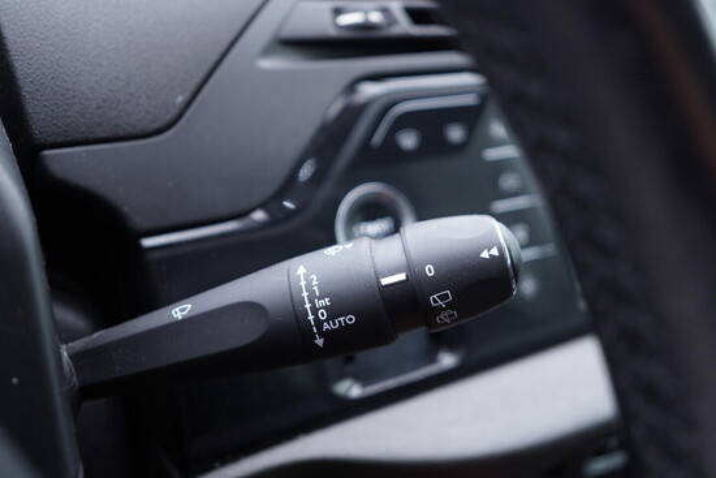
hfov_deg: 53.1
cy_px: 239
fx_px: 716
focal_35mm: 36
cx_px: 358
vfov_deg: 36.9
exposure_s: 1/40
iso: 320
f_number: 2.8
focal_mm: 24
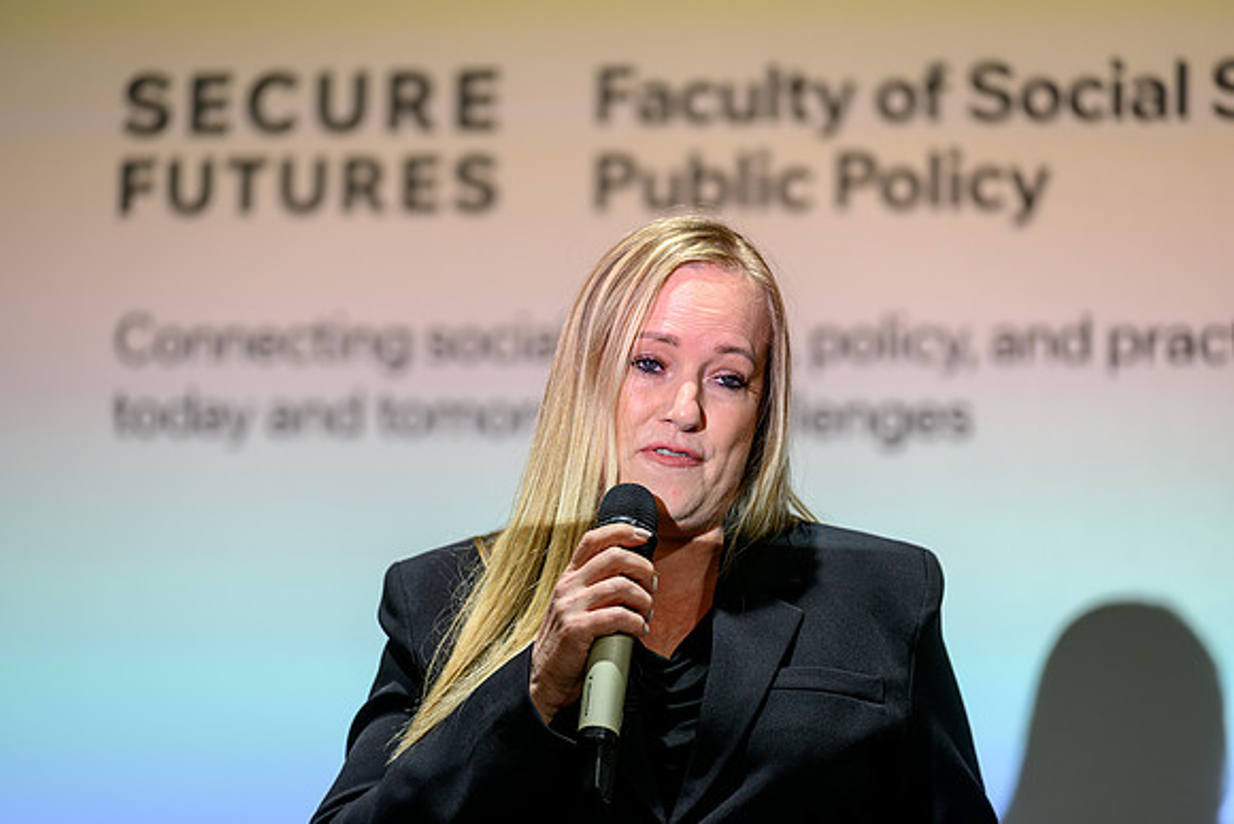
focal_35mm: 126
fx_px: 4327
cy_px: 412
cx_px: 617
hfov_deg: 16.2
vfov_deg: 10.9
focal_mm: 123
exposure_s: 1/100
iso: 72
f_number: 2.8
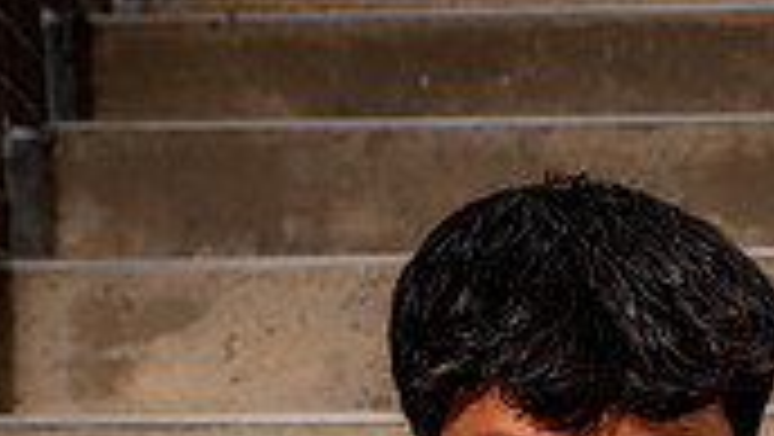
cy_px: 998
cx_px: 603
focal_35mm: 129
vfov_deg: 8.7
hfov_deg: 16.5
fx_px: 2649
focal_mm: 47
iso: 80
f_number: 6.3
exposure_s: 1/250
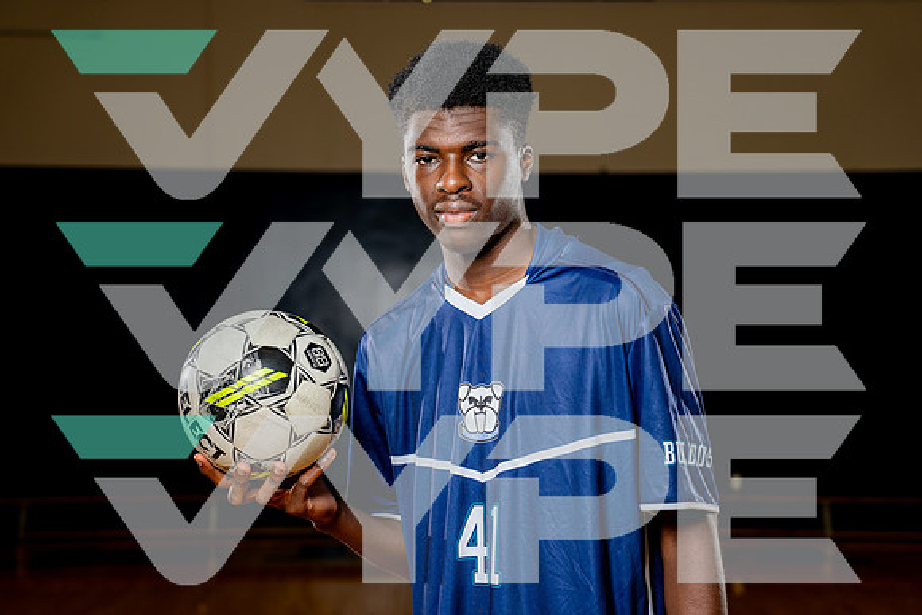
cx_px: 461
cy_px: 308
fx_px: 1854
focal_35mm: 72
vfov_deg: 18.8
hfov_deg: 27.9
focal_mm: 70
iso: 100
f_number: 4
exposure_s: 1/250
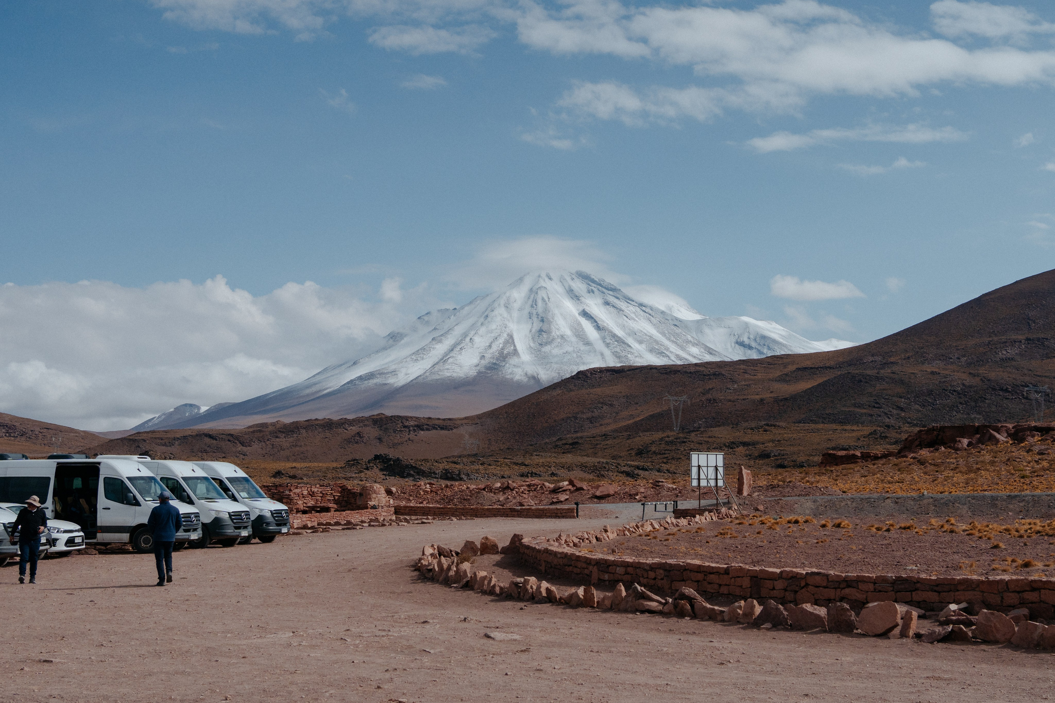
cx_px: 534
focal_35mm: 53
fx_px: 1559
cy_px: 352
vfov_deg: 25.4
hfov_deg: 37.4
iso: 320
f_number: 6.3
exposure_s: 1/4000
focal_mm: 35
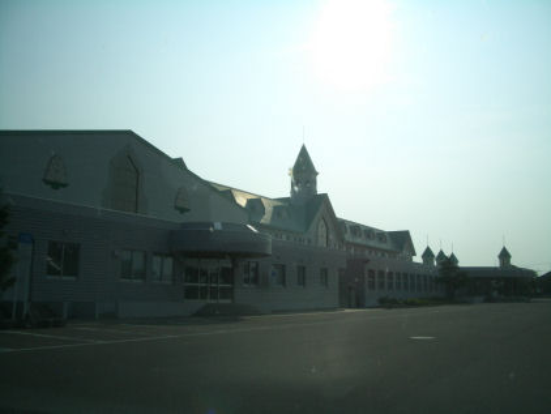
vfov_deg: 40.7
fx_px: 557
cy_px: 207
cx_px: 276
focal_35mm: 35
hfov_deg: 52.6
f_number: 4.3
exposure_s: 1/2000
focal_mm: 5.8
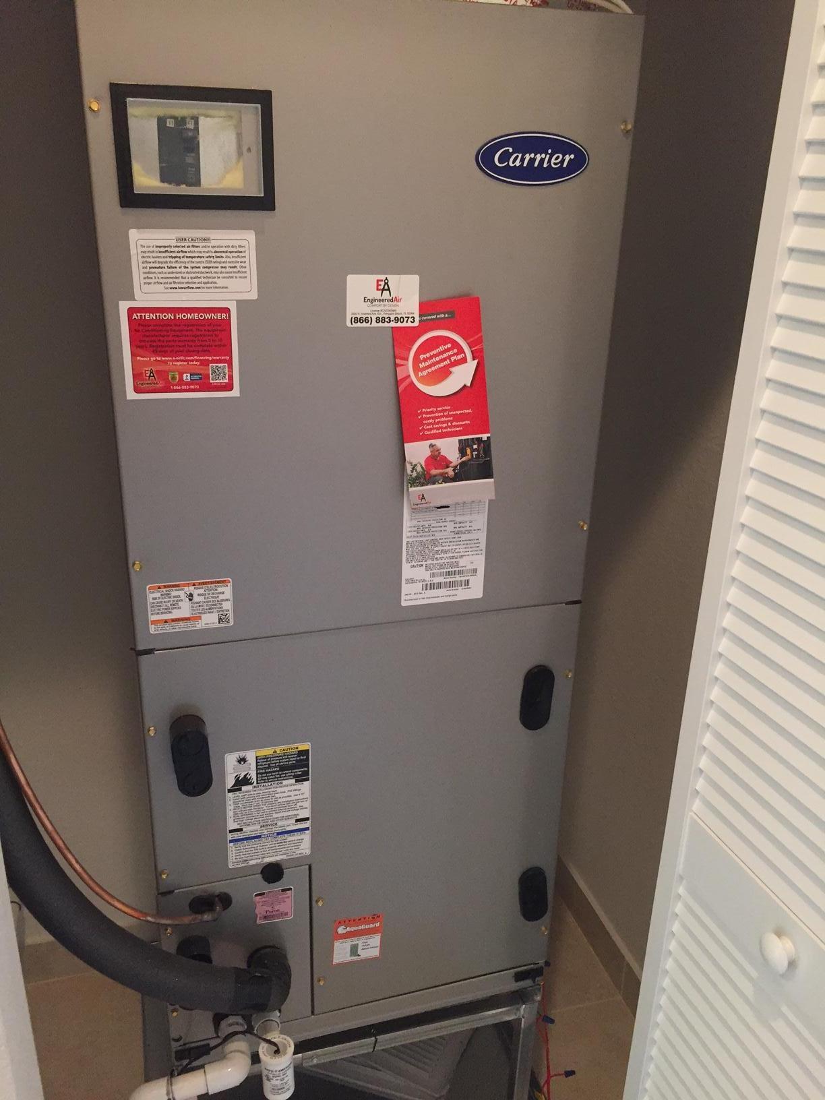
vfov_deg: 61.7
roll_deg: -1.9
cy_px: 550
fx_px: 922
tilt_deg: -22.6
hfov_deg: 48.2
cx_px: 412
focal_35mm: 29
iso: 125
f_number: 2.2
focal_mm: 4.15
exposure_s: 1/30
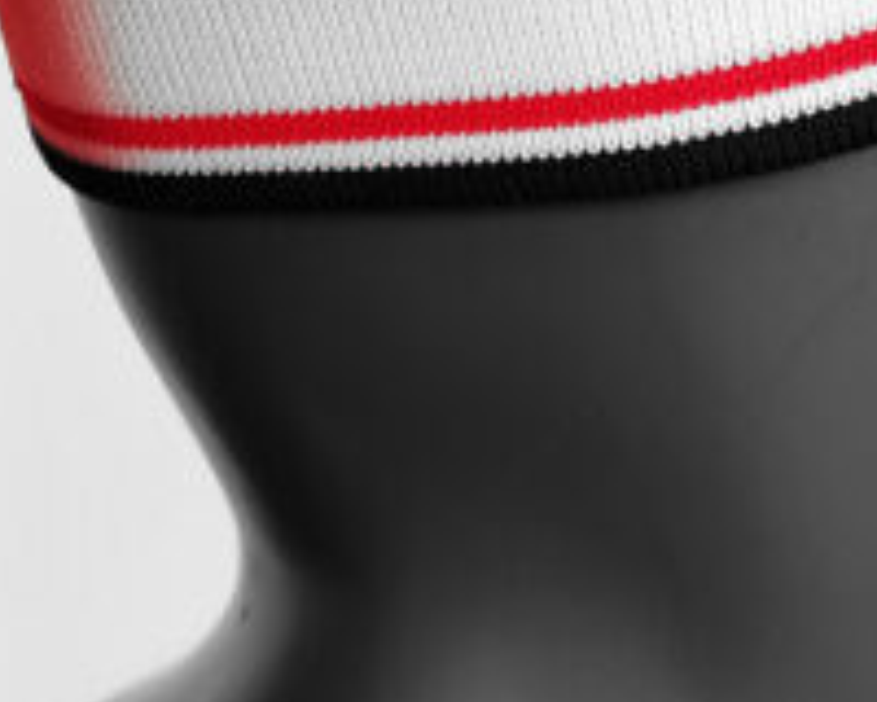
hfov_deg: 16.0
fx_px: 3115
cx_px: 412
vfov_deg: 12.5
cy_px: -211
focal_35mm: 120
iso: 200
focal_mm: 5.58
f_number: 1.8
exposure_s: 1/50
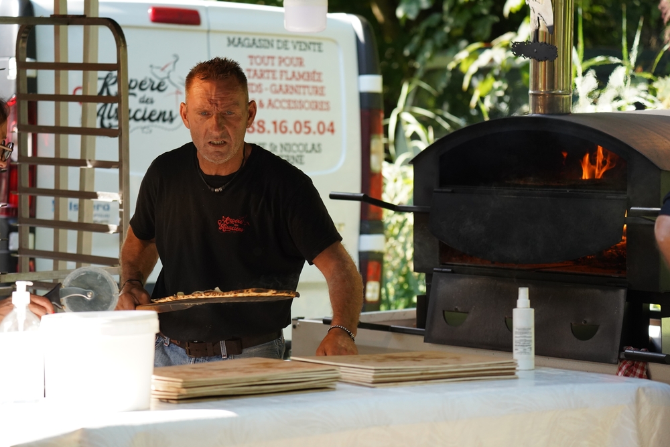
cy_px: 224
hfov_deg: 13.7
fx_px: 2792
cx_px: 335
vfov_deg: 9.2
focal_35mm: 150
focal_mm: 150
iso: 2500
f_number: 5.6
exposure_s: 1/1000
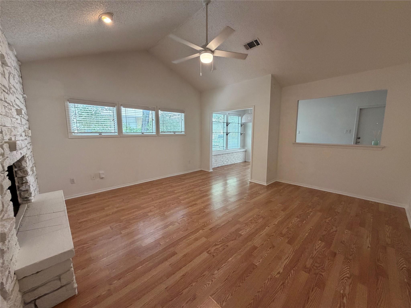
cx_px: 206
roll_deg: +0.6
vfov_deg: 85.7
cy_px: 154
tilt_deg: -7.4
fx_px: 166
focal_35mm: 14
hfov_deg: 102.1
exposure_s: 1/120
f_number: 2.2
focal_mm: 2.22
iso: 320
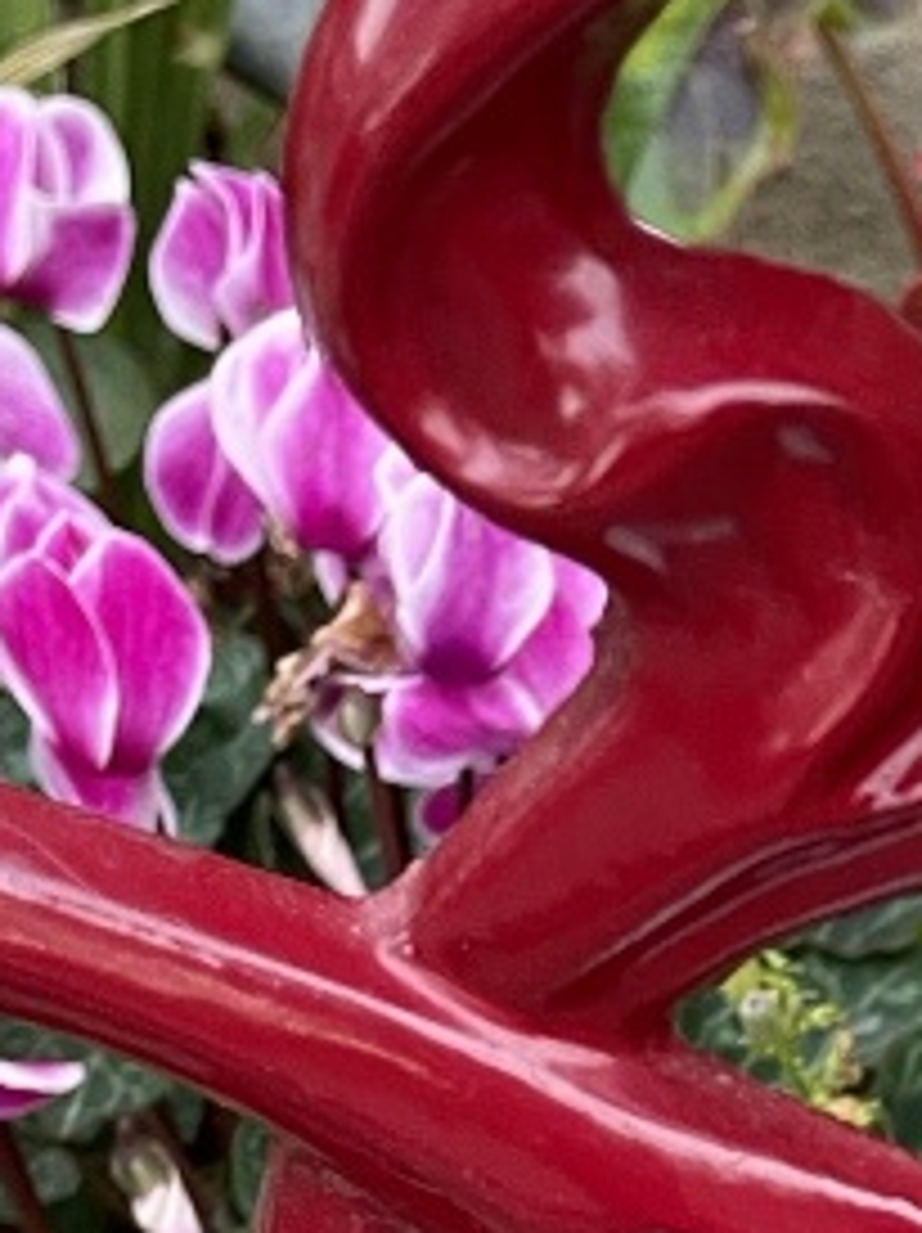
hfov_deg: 12.1
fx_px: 4055
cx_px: 1570
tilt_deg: -36.8
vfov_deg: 16.2
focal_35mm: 114
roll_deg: -0.6
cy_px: 1665
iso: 160
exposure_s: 1/60
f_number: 1.6
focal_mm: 4.2
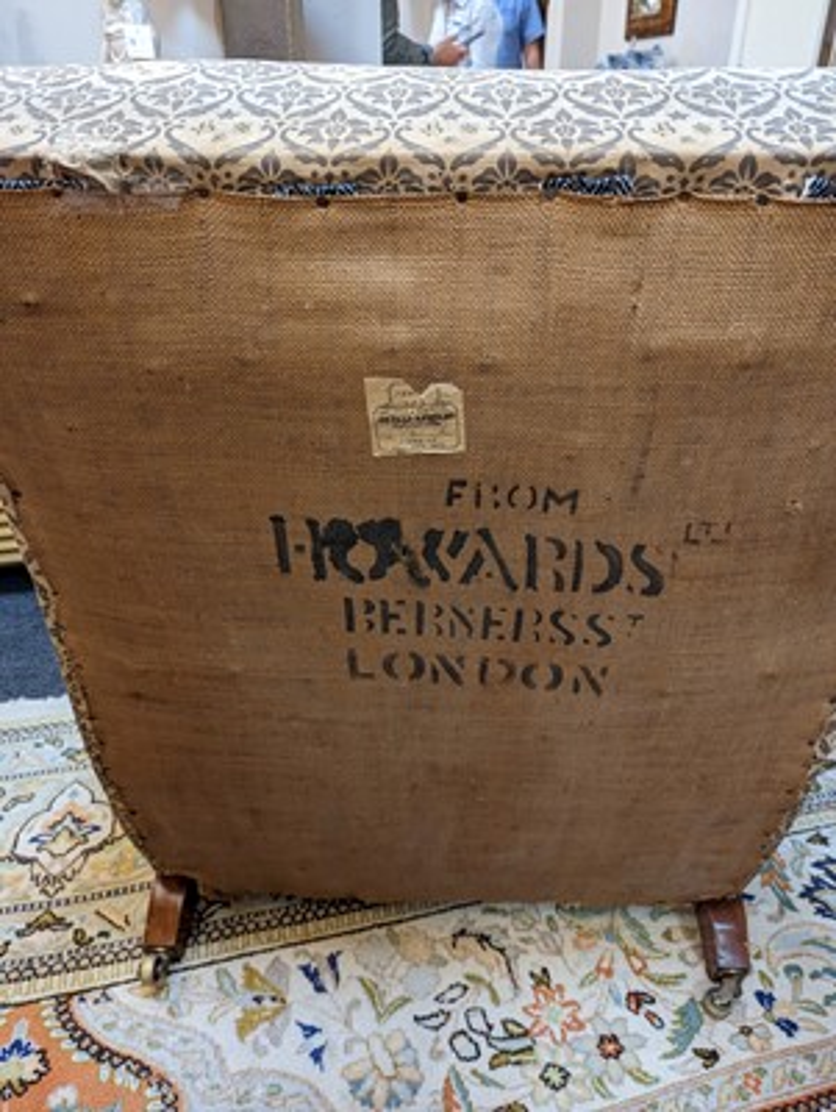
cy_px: 556
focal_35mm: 24
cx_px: 418
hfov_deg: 56.9
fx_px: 771
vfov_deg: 71.5
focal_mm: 6.81
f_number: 1.85
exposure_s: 1/163
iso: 480
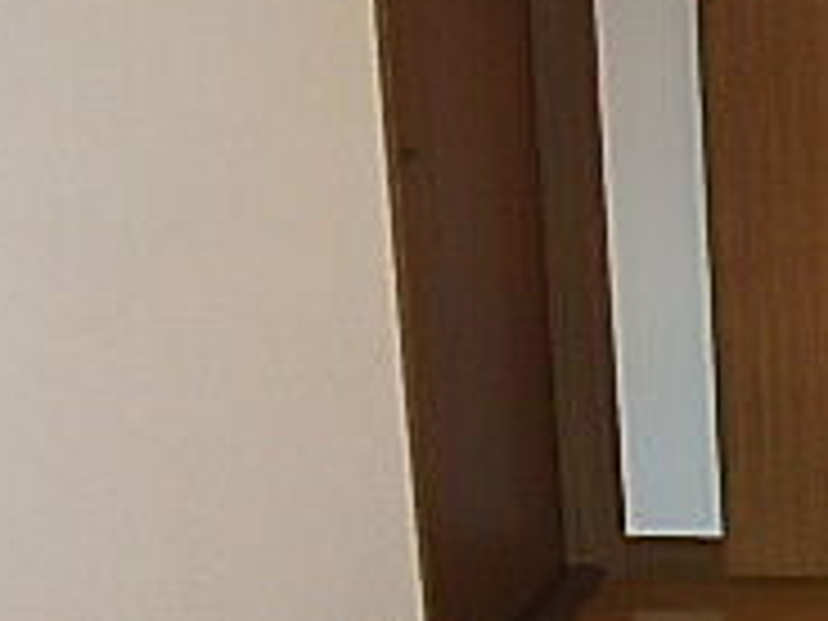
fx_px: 1746
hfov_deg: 21.8
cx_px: 1269
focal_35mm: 73
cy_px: 112
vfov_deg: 19.9
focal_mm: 3.7
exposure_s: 1/80
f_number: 3.5
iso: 125
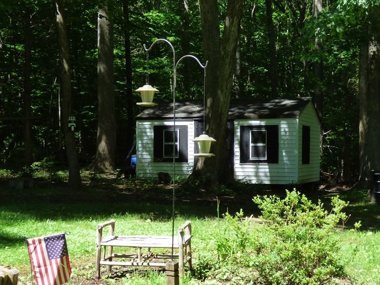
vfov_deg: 24.0
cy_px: 177
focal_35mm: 61
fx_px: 669
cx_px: 209
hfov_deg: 31.7
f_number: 3.6
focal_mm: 7.37
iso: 160
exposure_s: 1/250
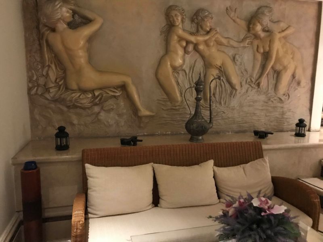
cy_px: 121
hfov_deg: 63.4
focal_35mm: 28
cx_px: 162
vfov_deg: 49.7
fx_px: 261
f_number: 1.8
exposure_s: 1/4
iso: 125
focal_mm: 3.99
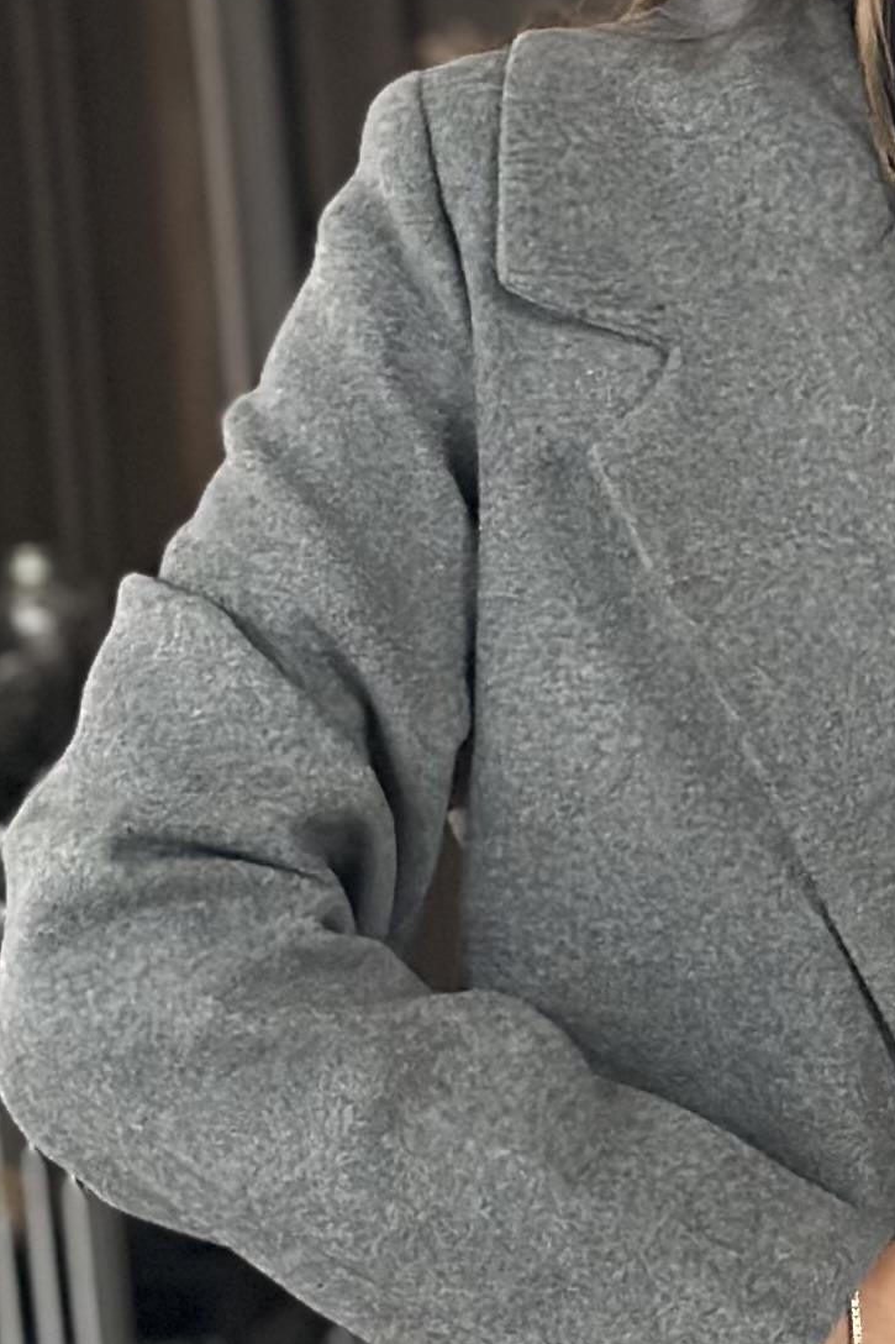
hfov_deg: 7.3
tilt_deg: -17.8
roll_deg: +3.2
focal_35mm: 185
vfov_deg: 11.0
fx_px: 6901
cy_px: 1348
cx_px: 1253
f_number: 1.78
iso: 500
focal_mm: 6.86
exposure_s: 1/40
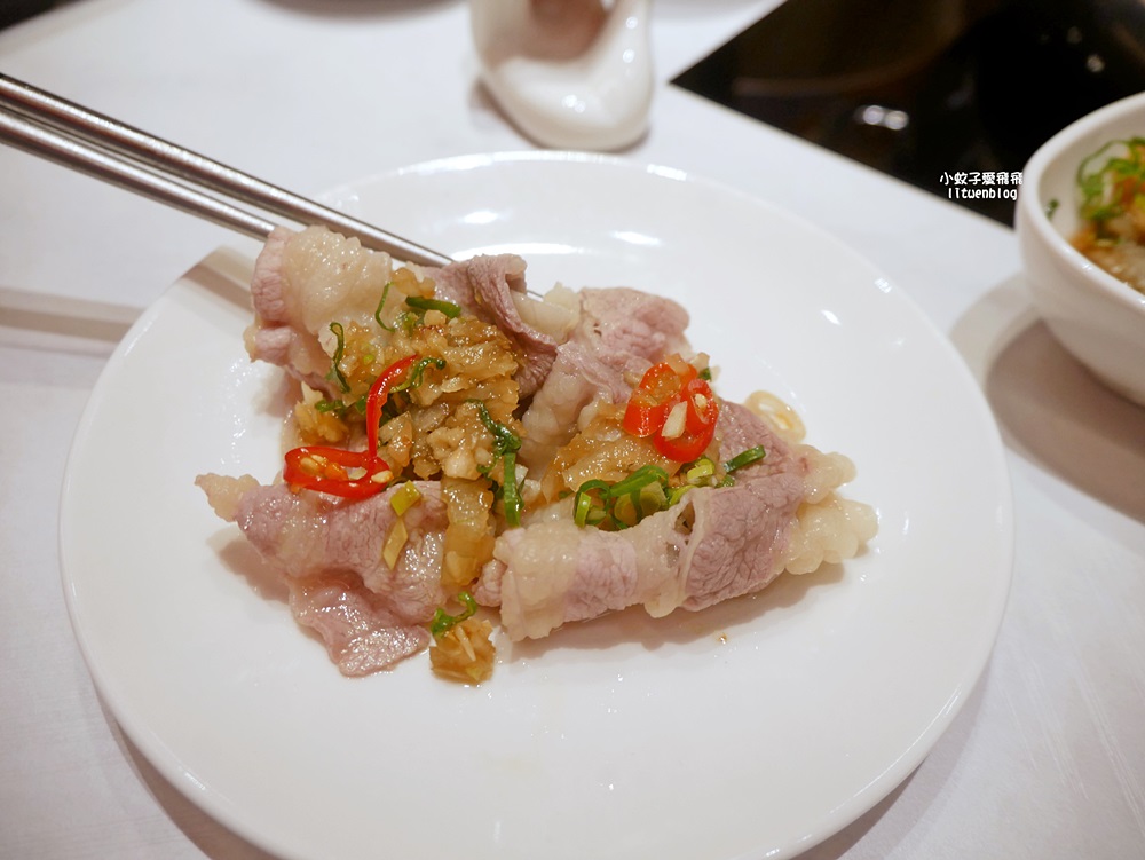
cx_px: 572
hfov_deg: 63.4
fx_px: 927
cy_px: 430
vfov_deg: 49.8
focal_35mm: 28
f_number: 3.5
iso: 320
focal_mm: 14
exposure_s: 1/60
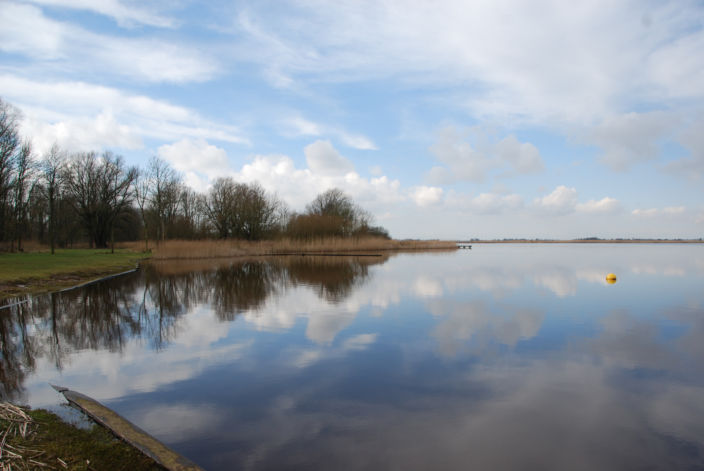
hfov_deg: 67.3
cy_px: 236
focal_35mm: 27
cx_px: 352
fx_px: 529
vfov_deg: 48.1
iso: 100
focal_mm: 18
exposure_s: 1/200
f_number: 7.1
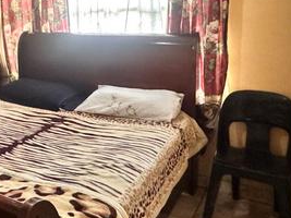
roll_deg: +1.6
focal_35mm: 42
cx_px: 24
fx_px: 353
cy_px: 50
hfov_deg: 41.0
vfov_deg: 33.5
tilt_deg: -5.4
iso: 320
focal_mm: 2.22
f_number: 2.2
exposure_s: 1/50
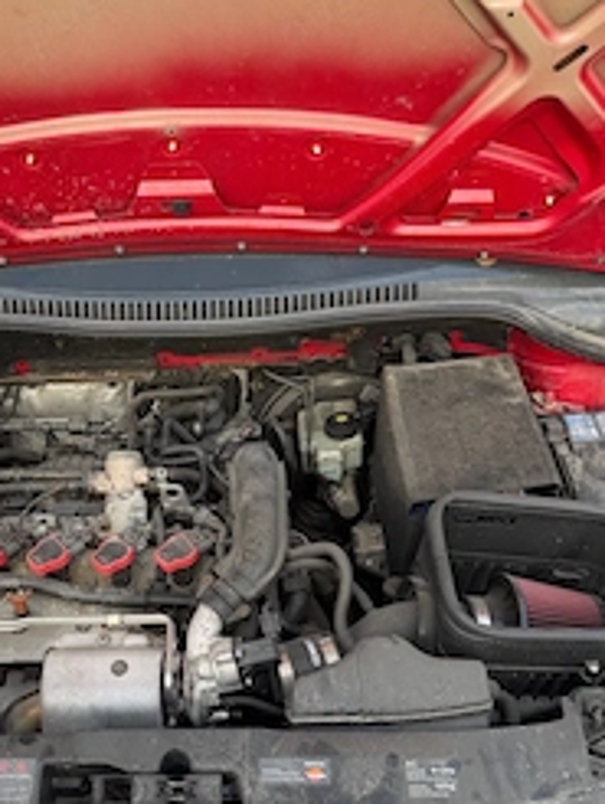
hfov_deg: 36.4
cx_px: 193
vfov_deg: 47.2
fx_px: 907
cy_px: 520
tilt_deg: -41.8
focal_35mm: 39
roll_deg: +3.1
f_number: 1.78
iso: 125
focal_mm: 6.76
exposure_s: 1/235
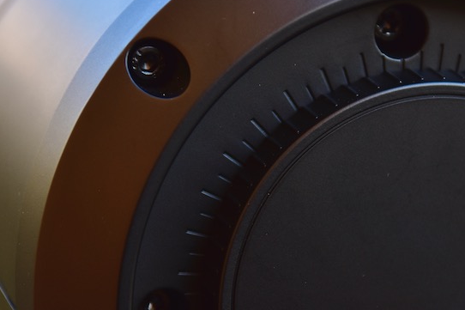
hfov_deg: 11.1
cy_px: 152
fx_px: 2402
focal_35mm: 186
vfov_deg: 7.4
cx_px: 287
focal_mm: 70
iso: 400
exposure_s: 1/250
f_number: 4
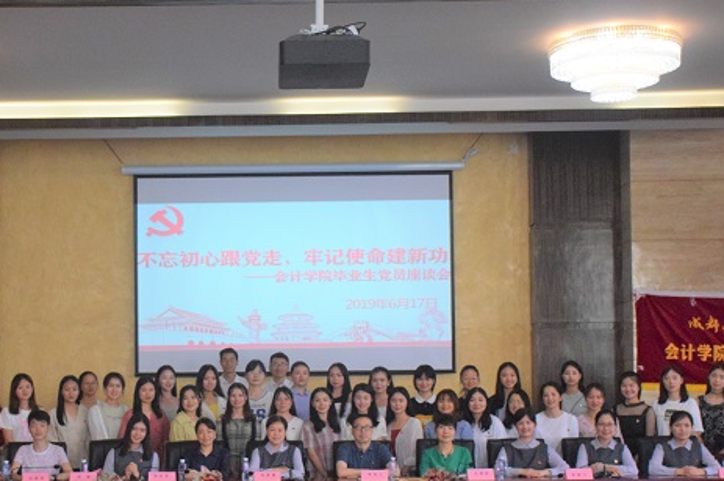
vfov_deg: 22.8
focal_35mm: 59
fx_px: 1186
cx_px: 277
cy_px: 336
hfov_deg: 33.8
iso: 3200
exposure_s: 1/400
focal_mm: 26
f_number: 3.8
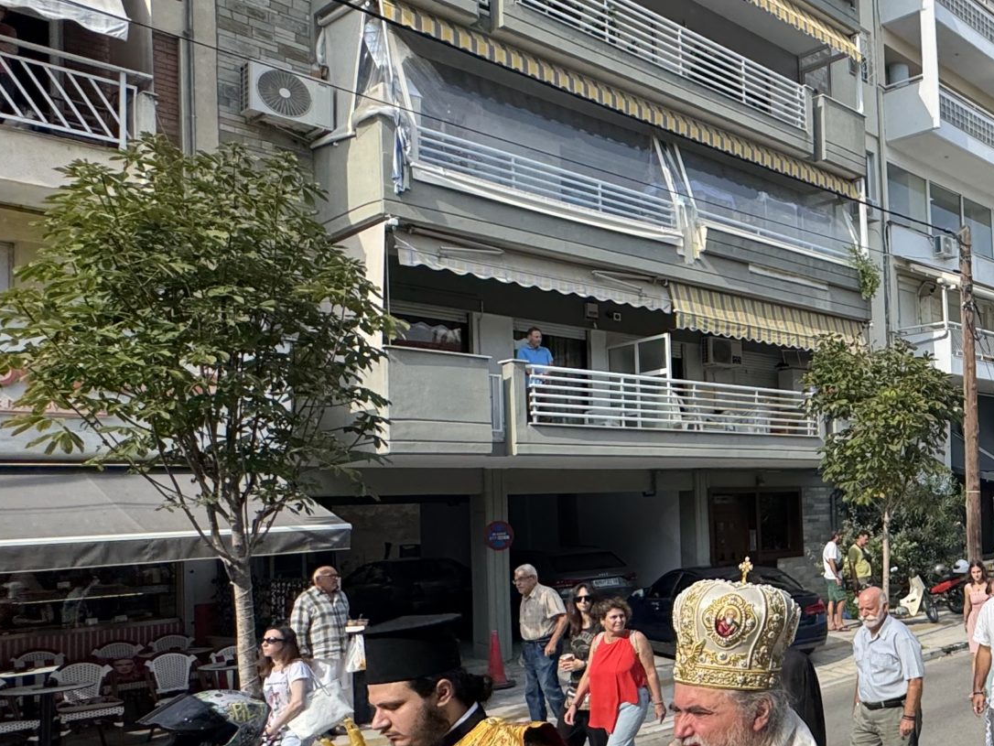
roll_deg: +2.7
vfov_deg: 42.6
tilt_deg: +2.8
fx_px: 948
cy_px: 469
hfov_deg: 44.6
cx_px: 1047
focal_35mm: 33
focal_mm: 2.22
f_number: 2.2
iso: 40
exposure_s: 1/1236
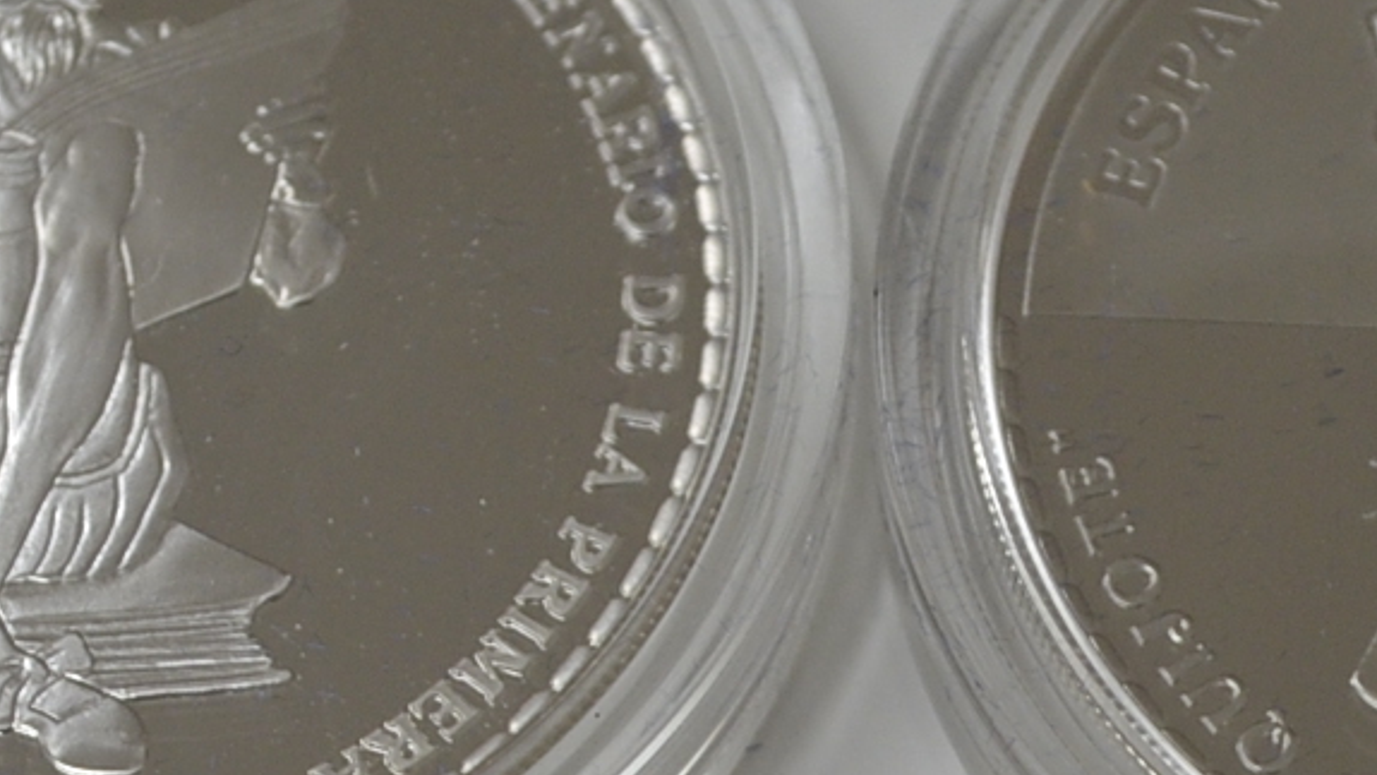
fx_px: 6390
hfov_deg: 12.3
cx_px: 739
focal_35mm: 175
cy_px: 1262
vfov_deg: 6.8
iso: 400
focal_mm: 26
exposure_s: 1/100
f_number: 5
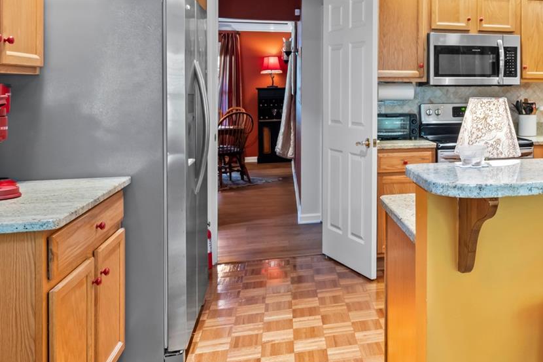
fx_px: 577
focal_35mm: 38
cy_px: 100
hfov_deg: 46.0
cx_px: 482
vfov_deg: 34.3
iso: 500
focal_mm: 15.5
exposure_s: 1/2.5
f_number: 8
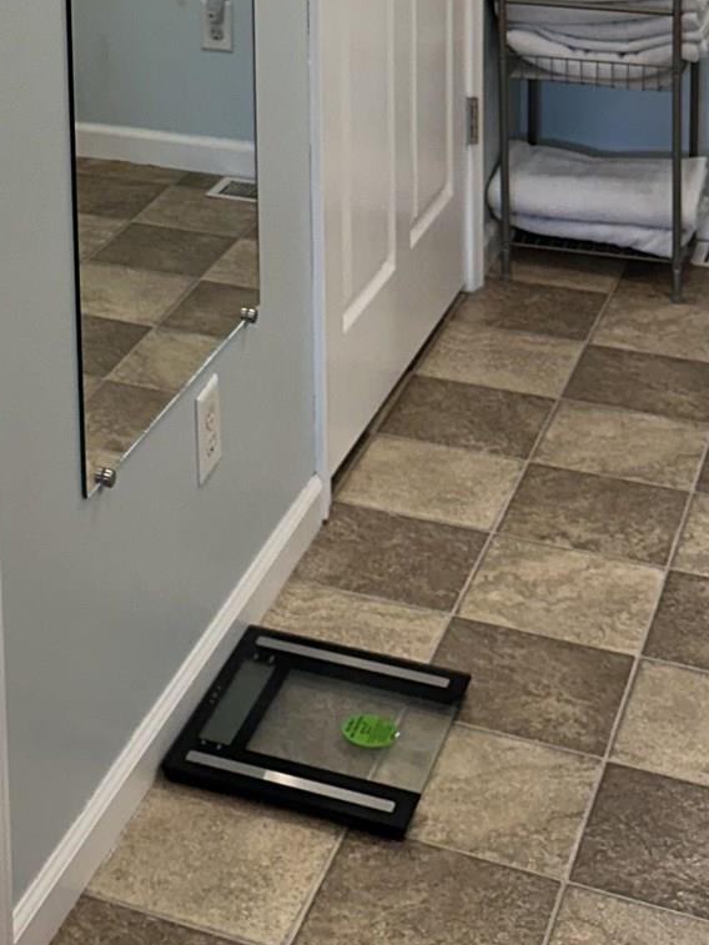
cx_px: -110
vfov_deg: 24.5
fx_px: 1993
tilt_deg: -9.8
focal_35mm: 73
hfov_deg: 19.2
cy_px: -149
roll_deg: +1.6
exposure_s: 1/120
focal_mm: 6.86
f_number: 1.78
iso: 80
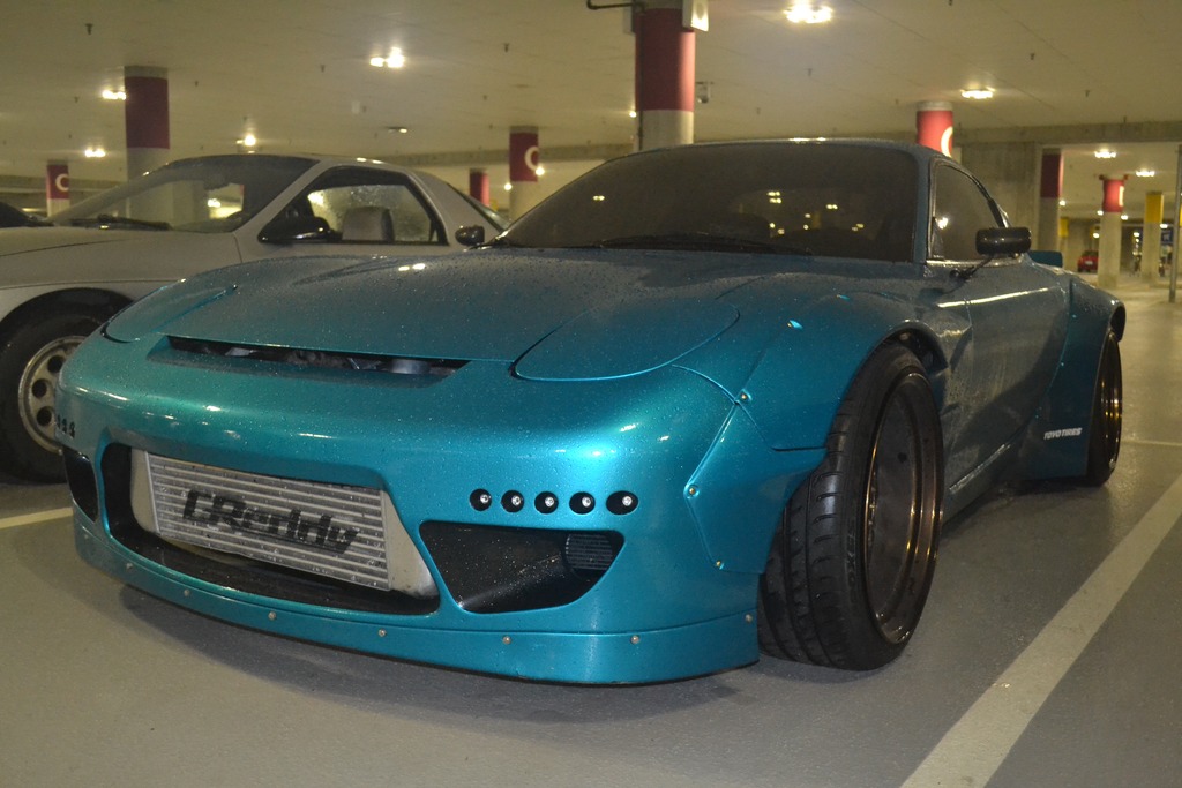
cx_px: 591
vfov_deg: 40.0
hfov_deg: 57.2
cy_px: 394
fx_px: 1084
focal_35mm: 33
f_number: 4
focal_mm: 22
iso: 3200
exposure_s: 1/60
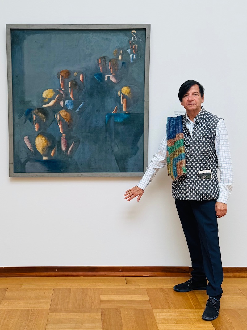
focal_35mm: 24
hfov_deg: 56.8
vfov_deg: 71.6
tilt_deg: -5.8
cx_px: 124
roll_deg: +0.2
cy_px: 165
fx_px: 228
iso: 80
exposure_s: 1/121
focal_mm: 6.76
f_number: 1.78
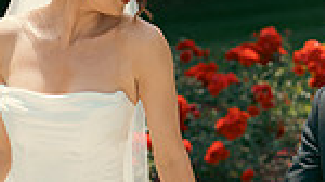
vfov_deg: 4.9
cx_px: -20
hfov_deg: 8.7
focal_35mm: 247
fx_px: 2126
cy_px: 129
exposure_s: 1/1250
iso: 200
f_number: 3.5
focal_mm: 61
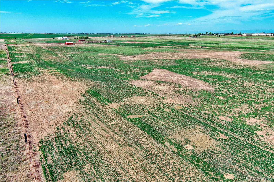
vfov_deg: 44.9
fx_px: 221
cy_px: 91
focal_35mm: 29
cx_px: 137
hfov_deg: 63.7
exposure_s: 1/1534
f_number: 2.8
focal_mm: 10.6
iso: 100
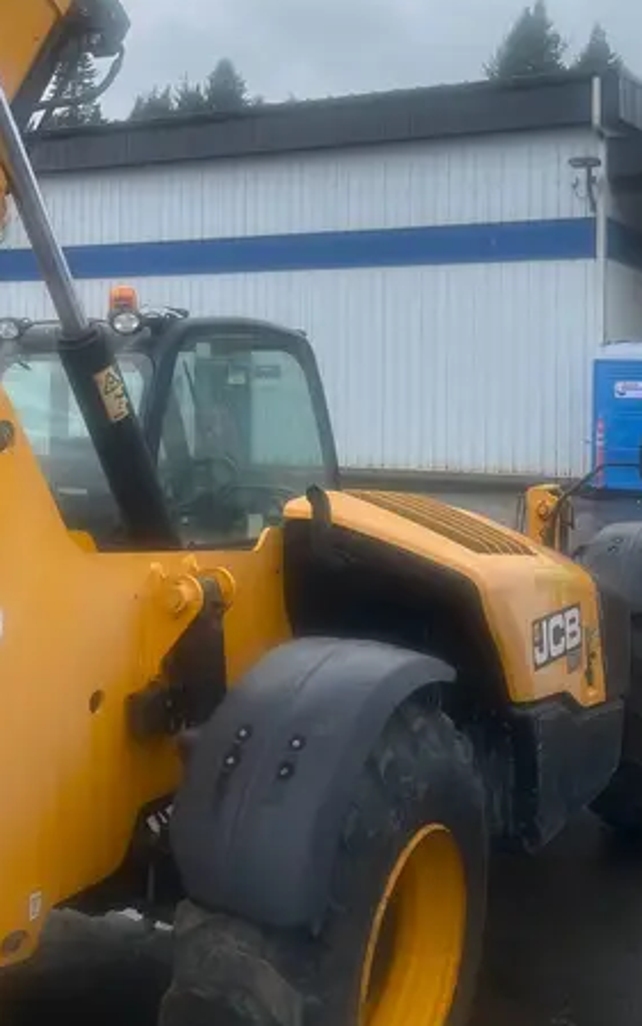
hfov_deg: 28.5
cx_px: 222
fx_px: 1259
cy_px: 360
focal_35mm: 45
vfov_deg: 43.8
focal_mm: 5.1
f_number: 1.6
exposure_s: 1/1862
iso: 50
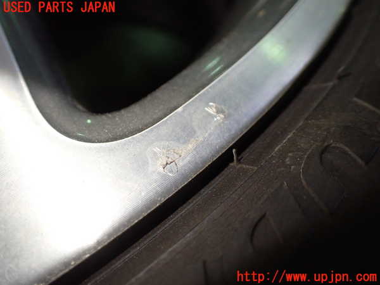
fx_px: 329
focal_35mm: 30
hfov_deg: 60.0
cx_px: 190
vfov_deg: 46.8
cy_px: 142
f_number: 2.3
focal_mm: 5.4
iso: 500
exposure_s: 1/125
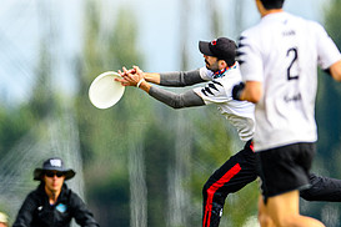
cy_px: 13
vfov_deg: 0.9
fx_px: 14425
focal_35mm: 1523
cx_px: 257
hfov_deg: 1.4
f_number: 3.2
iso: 100
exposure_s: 1/1250
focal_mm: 400
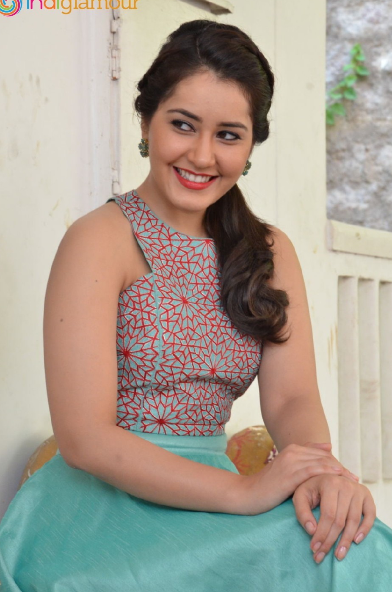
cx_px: 205
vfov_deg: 16.9
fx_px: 1995
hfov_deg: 11.2
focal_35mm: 122
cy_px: 307
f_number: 8
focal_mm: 75
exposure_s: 1/125
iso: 2000
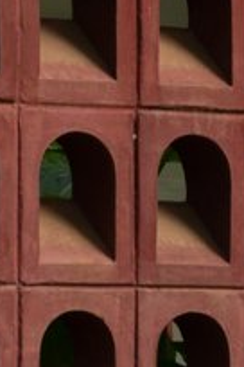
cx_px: 131
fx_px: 3172
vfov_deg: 6.2
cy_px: -612
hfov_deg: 4.4
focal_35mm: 312
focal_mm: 53
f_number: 8
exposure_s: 1/125
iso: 320
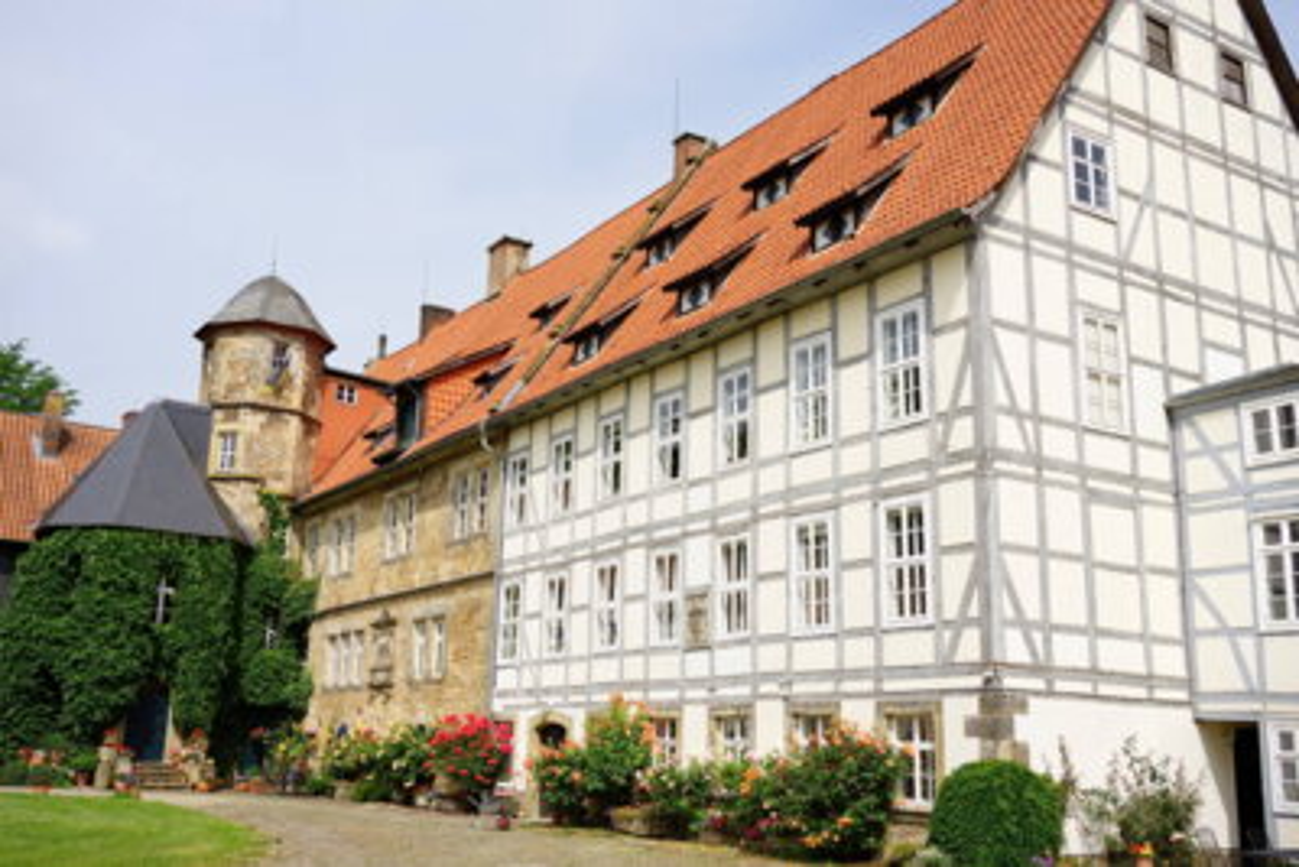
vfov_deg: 37.9
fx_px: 1263
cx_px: 650
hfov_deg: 54.4
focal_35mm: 35
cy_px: 434
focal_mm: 35
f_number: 6.3
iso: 100
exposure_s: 1/800
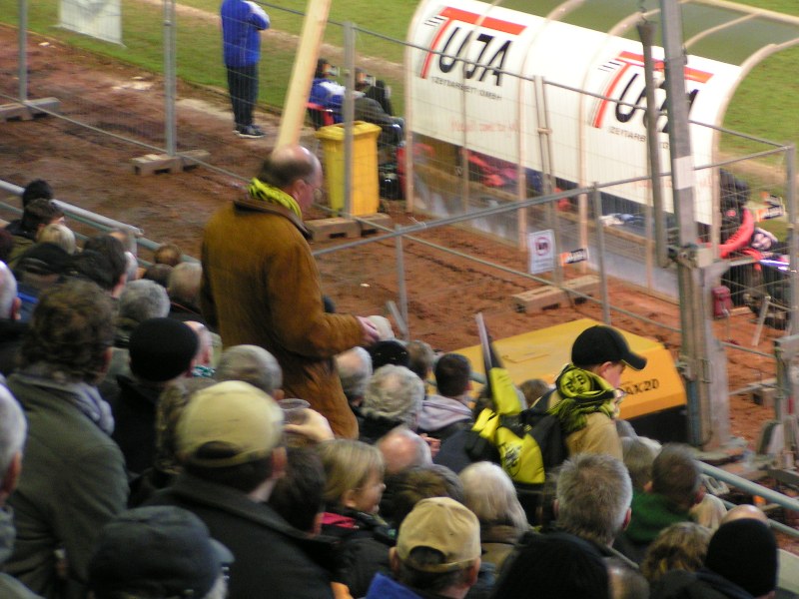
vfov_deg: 9.5
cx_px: 400
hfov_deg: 12.6
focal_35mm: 157
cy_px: 300
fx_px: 3624
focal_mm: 24
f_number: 3.5
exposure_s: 1/15
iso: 200
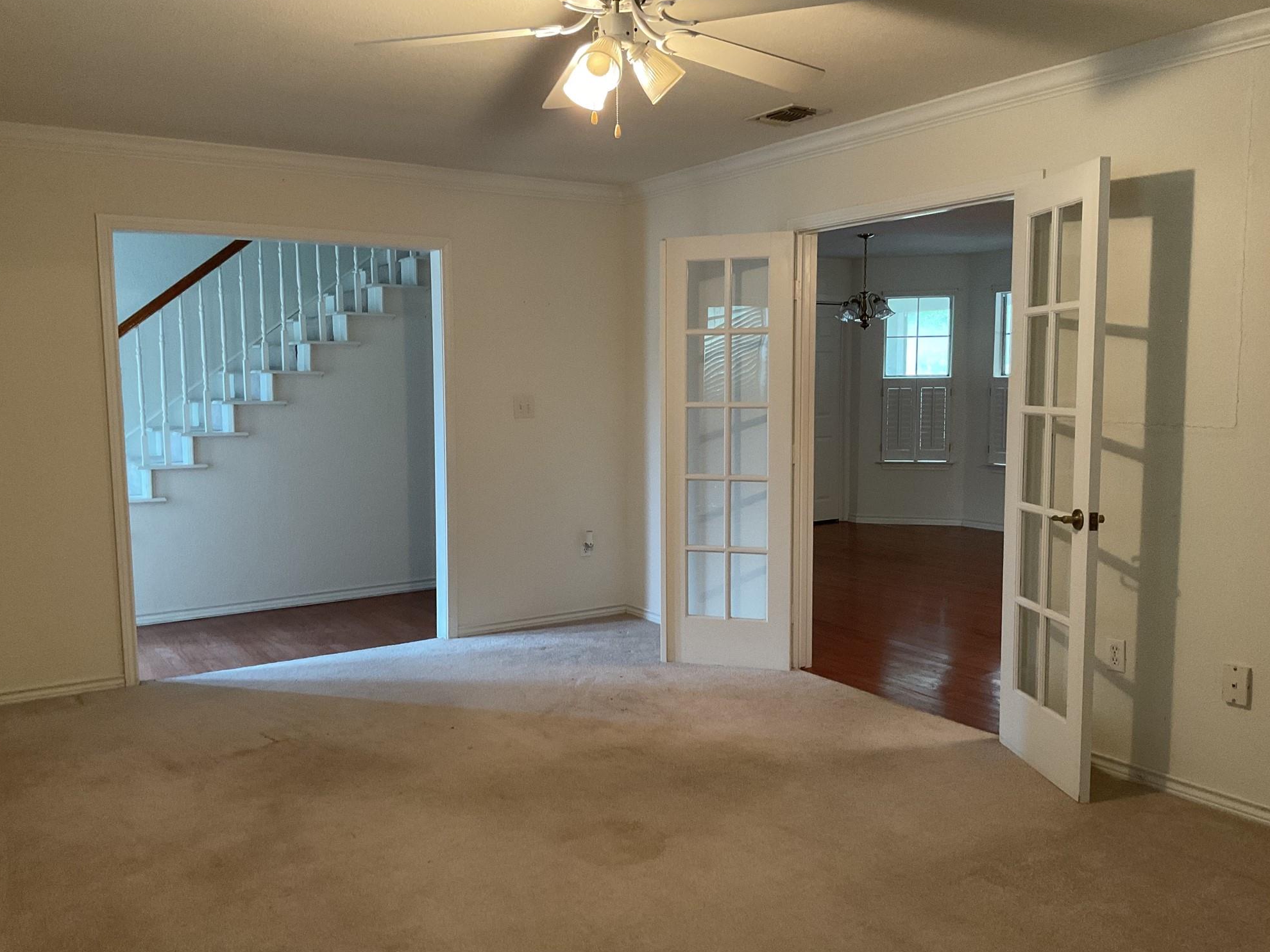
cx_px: 617
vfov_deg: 46.8
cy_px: 483
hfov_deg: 60.0
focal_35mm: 30
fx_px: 1101
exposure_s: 1/60
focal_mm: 3
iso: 160
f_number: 1.8
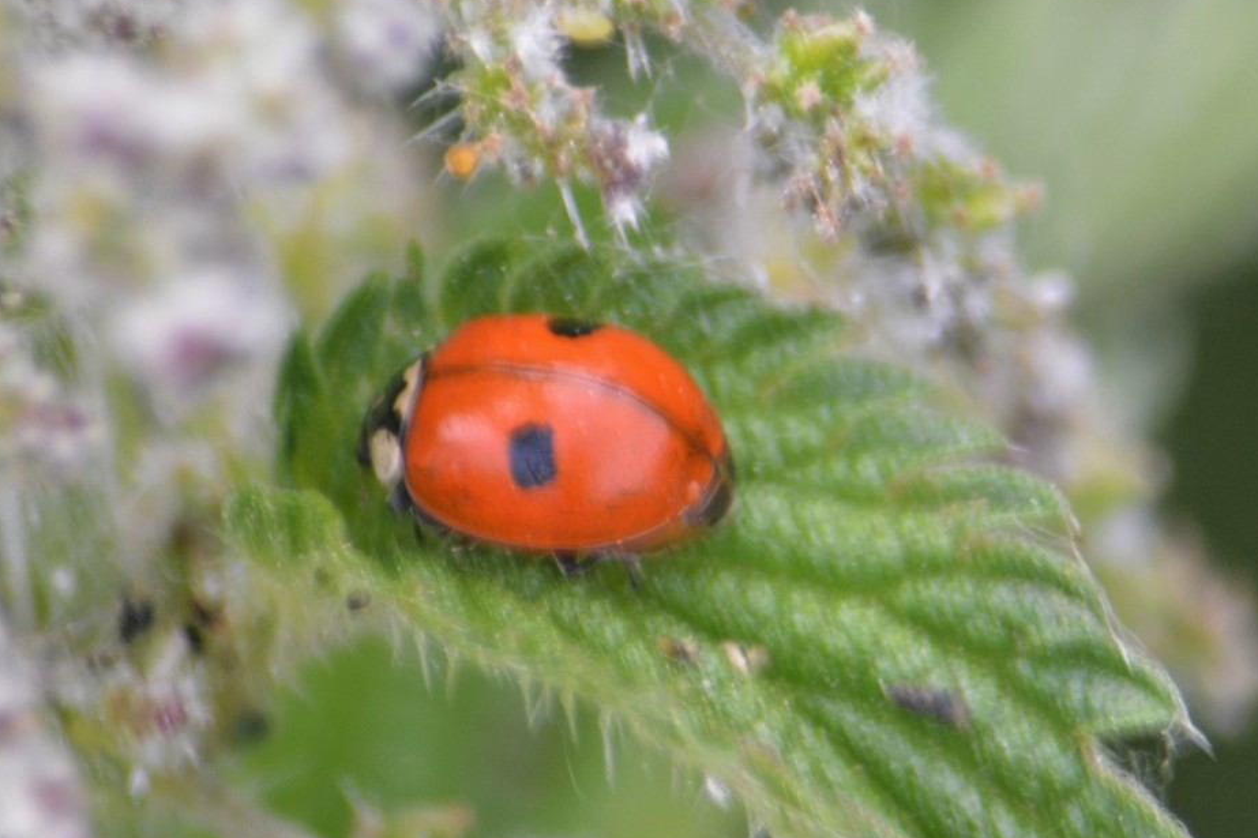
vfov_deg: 3.1
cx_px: 623
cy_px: 417
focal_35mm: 437
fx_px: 15267
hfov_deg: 4.7
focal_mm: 280
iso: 400
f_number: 5.6
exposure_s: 1/125
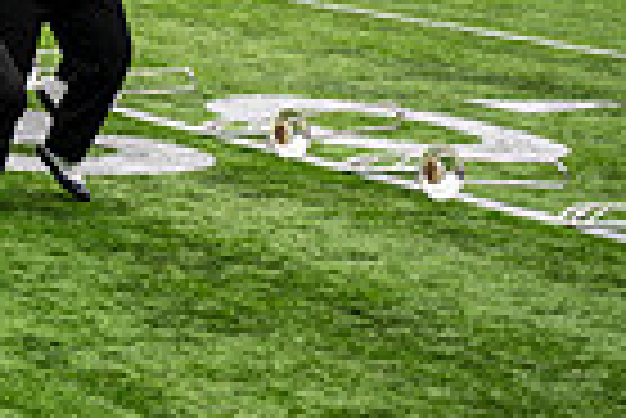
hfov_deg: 12.9
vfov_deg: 9.4
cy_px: -119
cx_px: -513
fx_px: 2507
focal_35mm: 144
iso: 100
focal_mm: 34.5
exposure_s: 1/500
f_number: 2.8
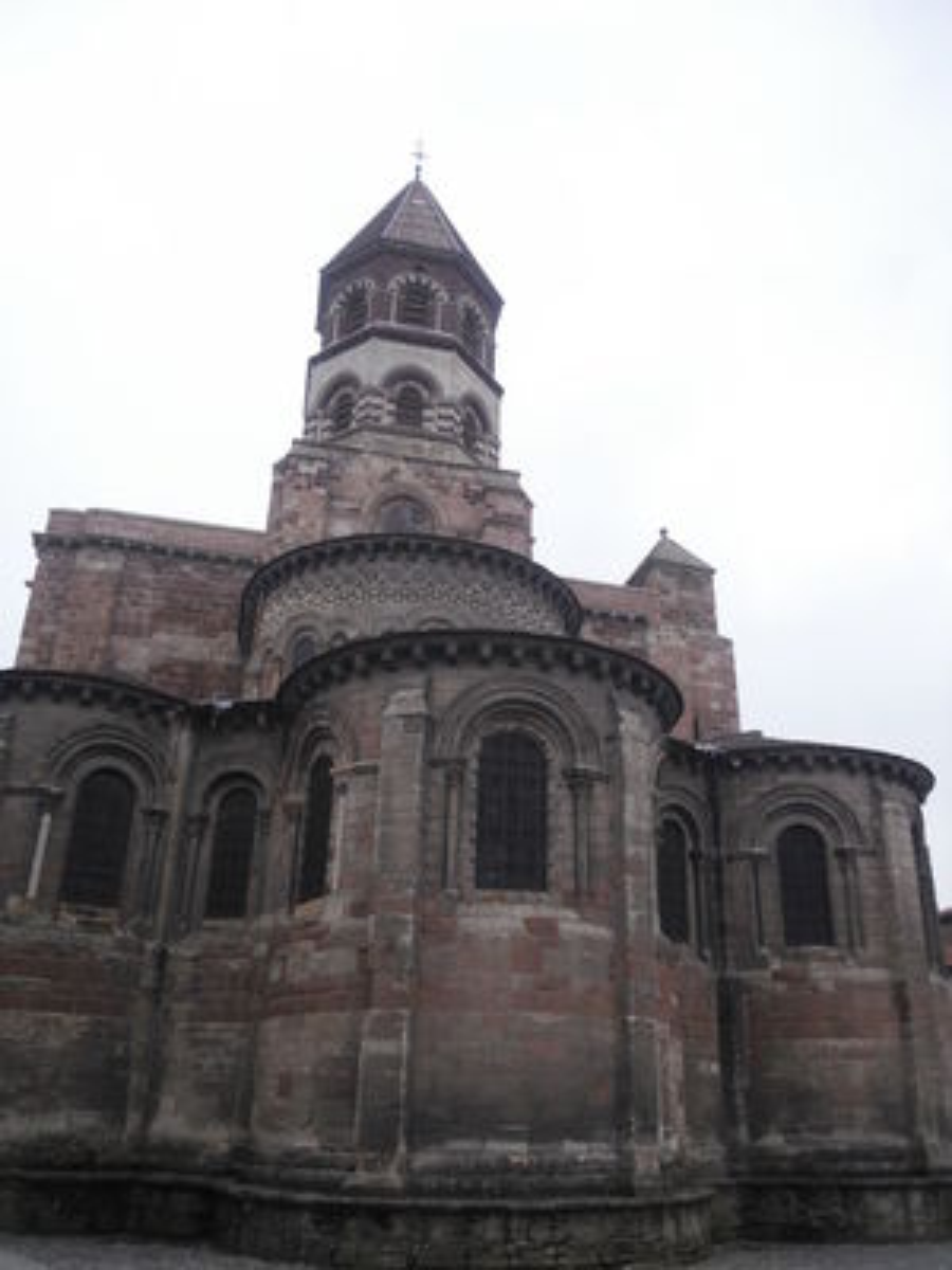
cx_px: 476
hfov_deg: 49.7
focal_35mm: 28
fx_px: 1027
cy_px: 635
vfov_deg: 63.4
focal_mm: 4.65
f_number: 2.6
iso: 100
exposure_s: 1/160
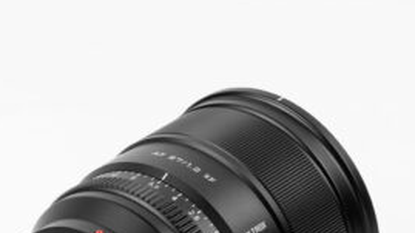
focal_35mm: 227
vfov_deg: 5.3
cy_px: 252
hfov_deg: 9.5
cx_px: 231
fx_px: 2497
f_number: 20
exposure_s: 1/100
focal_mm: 97
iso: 100
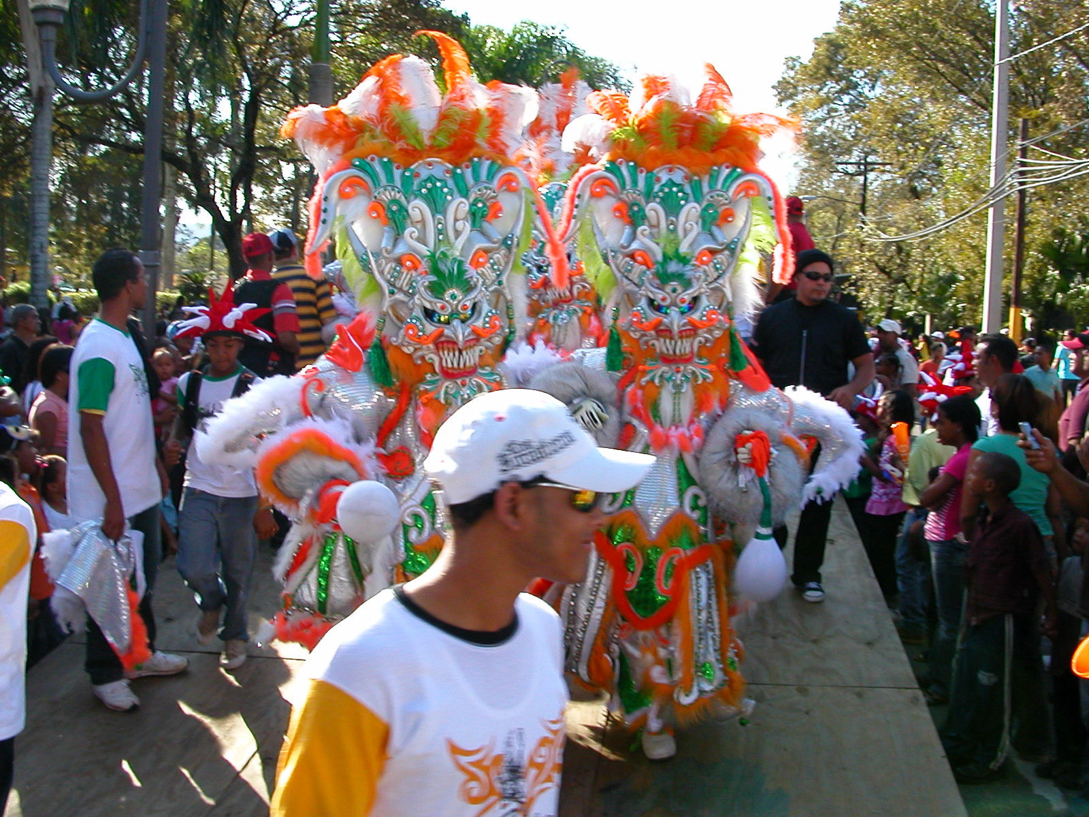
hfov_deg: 50.1
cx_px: 544
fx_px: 1164
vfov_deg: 38.7
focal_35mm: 37
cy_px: 408
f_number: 4.5
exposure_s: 1/163
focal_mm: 5.6
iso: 100
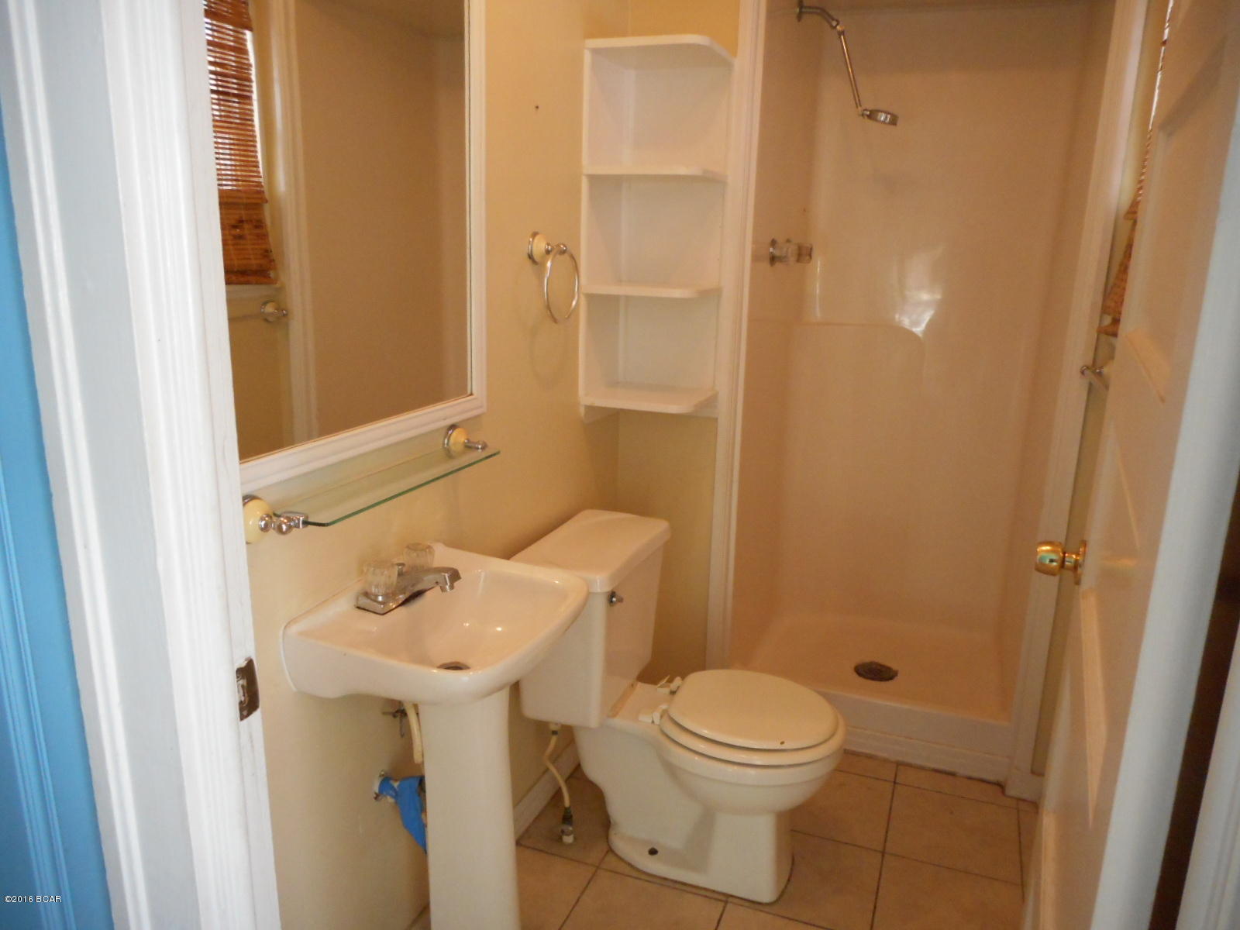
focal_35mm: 25
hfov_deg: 69.4
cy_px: 465
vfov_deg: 54.9
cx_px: 620
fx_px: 896
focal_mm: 4.5
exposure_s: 1/30
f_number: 3.7
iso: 400
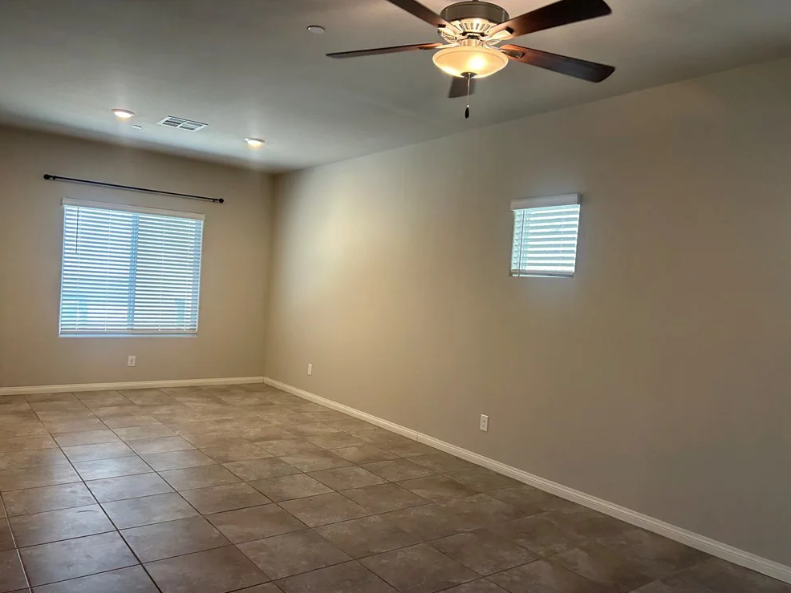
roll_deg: -3.3
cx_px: 390
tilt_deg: -2.7
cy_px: 306
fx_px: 617
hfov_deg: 65.3
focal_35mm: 27
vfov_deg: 51.4
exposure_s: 1/120
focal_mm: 5.7
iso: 125
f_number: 1.5
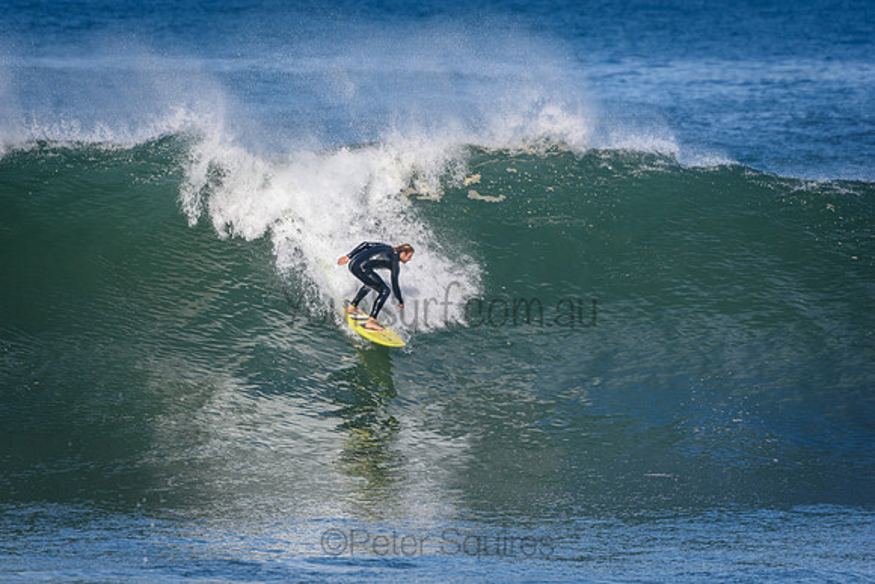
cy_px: 292
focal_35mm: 585
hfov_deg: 3.5
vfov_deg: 2.4
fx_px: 14221
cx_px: 438
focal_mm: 390
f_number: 5.6
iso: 320
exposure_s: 1/2000
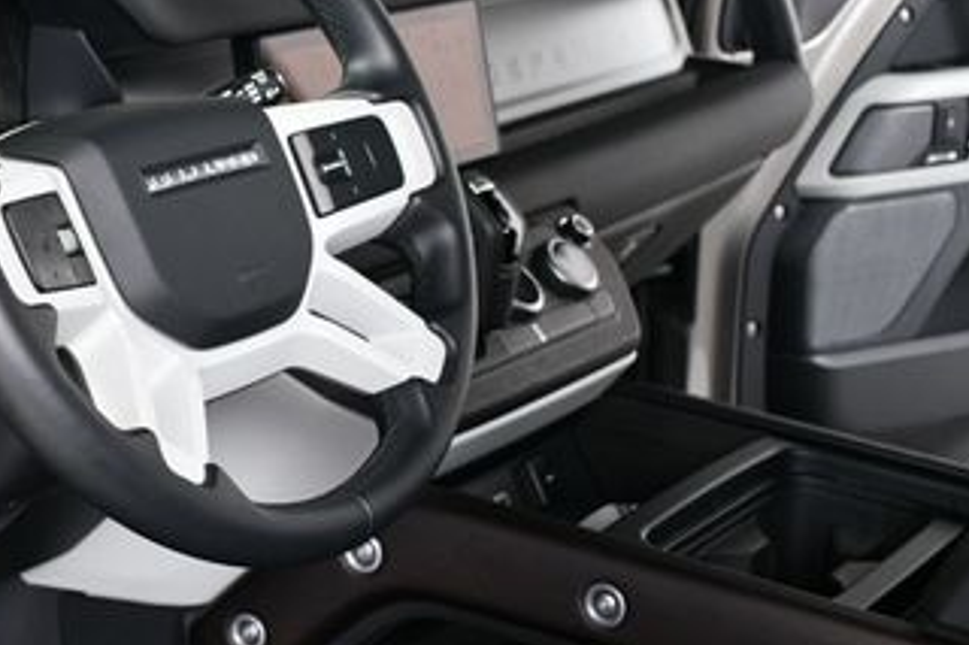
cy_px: 248
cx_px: 106
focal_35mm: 78
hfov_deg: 25.2
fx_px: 2098
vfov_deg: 17.5
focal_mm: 26
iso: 100
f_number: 4.5
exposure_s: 1/160
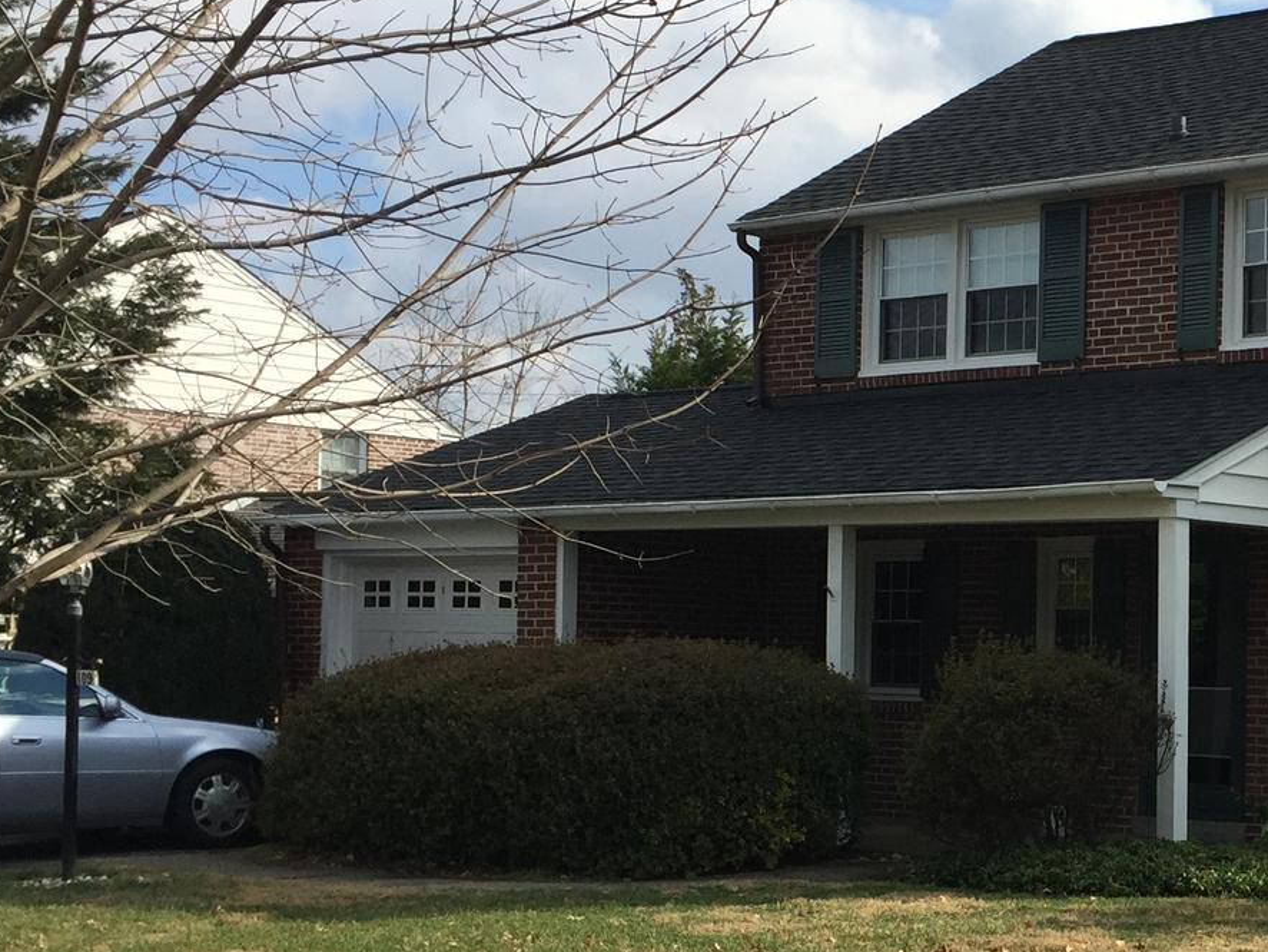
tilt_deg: +0.2
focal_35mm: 67
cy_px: 623
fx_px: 2455
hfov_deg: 27.3
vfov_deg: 21.9
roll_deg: -1.3
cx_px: 1272
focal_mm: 4.15
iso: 32
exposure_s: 1/1721
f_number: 2.2
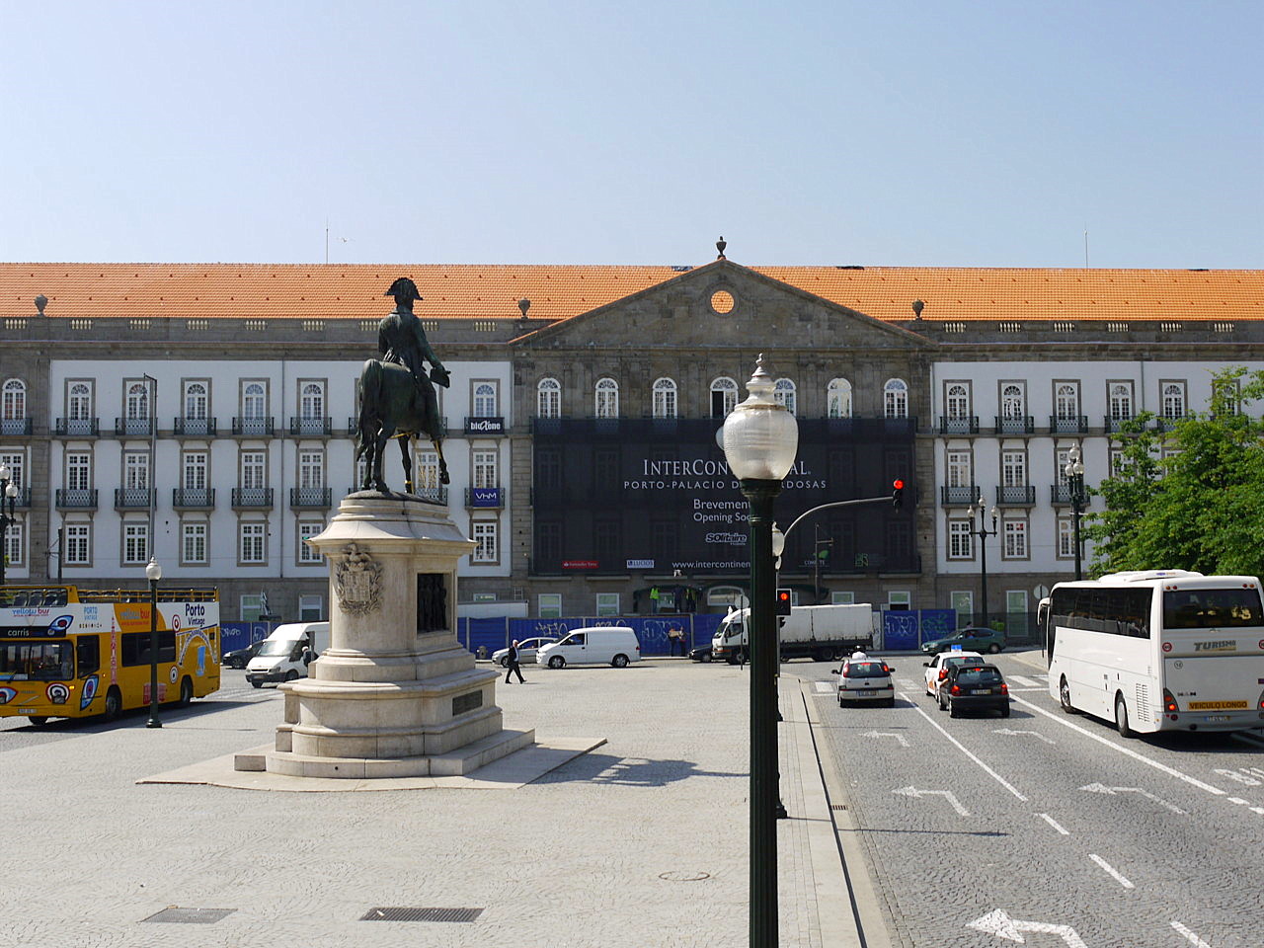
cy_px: 474
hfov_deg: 44.8
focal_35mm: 42
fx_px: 1534
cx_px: 632
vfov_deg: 34.3
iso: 100
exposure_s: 1/160
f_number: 7.1
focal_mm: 21
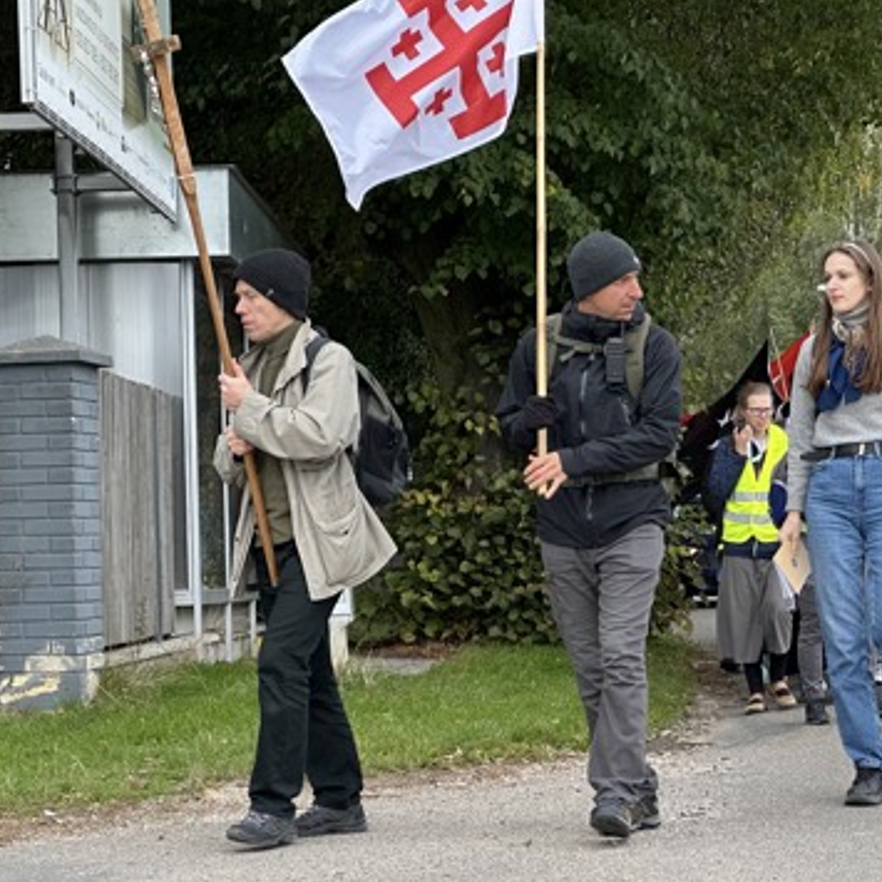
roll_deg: +1.6
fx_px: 2652
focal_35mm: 92
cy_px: 442
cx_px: 581
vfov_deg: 18.9
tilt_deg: +2.3
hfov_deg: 18.8
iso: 32
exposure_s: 1/134
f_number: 2.8
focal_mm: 9
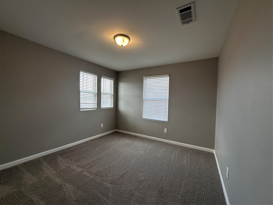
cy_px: 102
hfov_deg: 102.1
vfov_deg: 85.7
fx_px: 110
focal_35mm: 14
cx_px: 136
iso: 80
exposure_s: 1/120
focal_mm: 2.22
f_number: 2.2
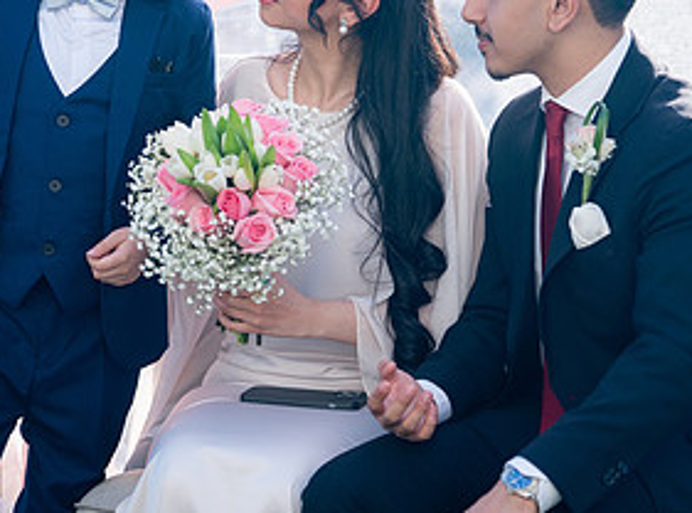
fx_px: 3880
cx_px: 148
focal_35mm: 195
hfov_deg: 10.2
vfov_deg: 7.5
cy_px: 120
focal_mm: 84
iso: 200
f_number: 2
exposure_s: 1/2500
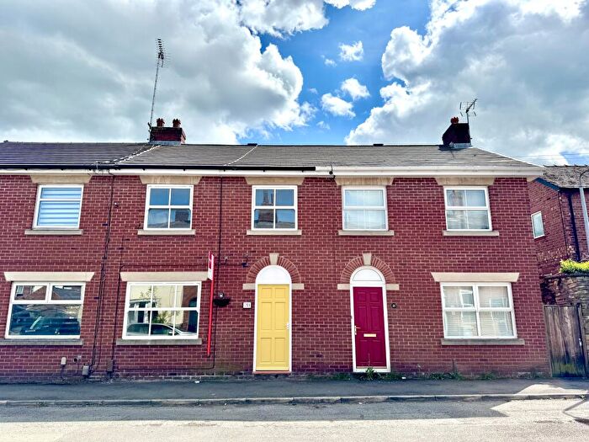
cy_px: 221
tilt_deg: +13.3
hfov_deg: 71.6
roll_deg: -0.1
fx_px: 408
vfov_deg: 56.8
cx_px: 294
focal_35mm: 24
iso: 80
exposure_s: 1/5348
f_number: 1.78
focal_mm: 6.76
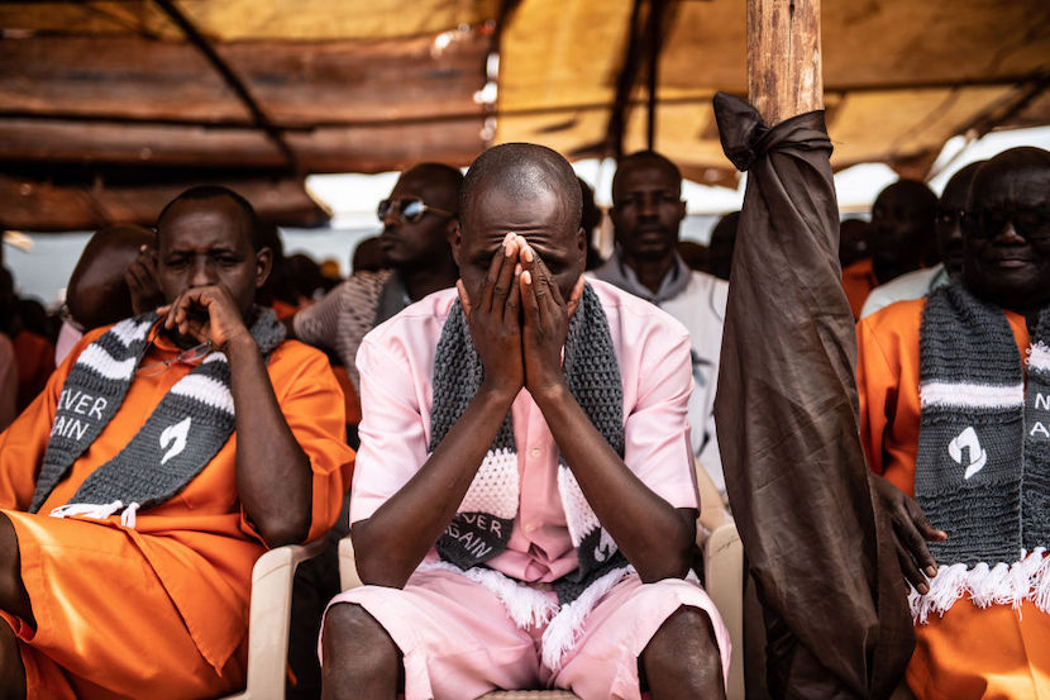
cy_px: 350
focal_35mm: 55
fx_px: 1604
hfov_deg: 36.3
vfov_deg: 24.6
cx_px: 525
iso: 80
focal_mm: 55
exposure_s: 1/1250
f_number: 2.8
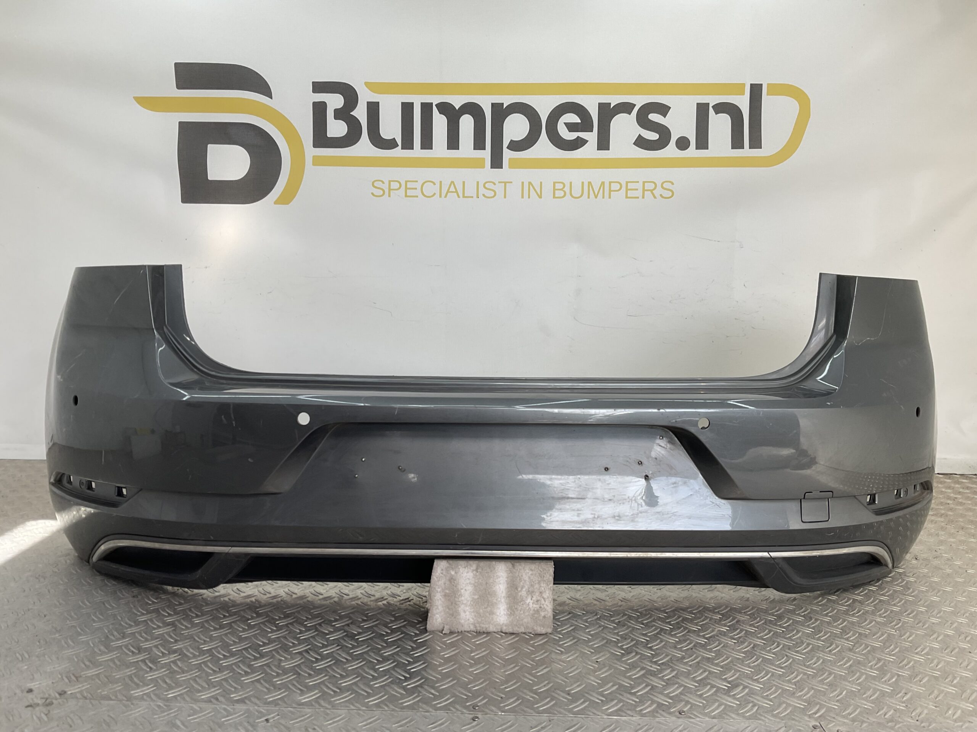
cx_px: 488
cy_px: 366
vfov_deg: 48.2
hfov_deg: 61.7
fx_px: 818
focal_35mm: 29
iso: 16
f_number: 1.8
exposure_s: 1/209
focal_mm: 3
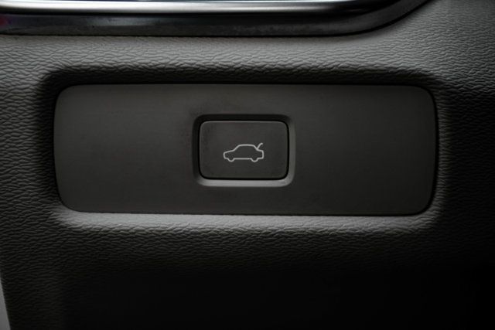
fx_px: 963
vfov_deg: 19.5
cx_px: 248
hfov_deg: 28.8
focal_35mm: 70
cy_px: 165
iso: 1250
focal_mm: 70
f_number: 2.8
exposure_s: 1/200
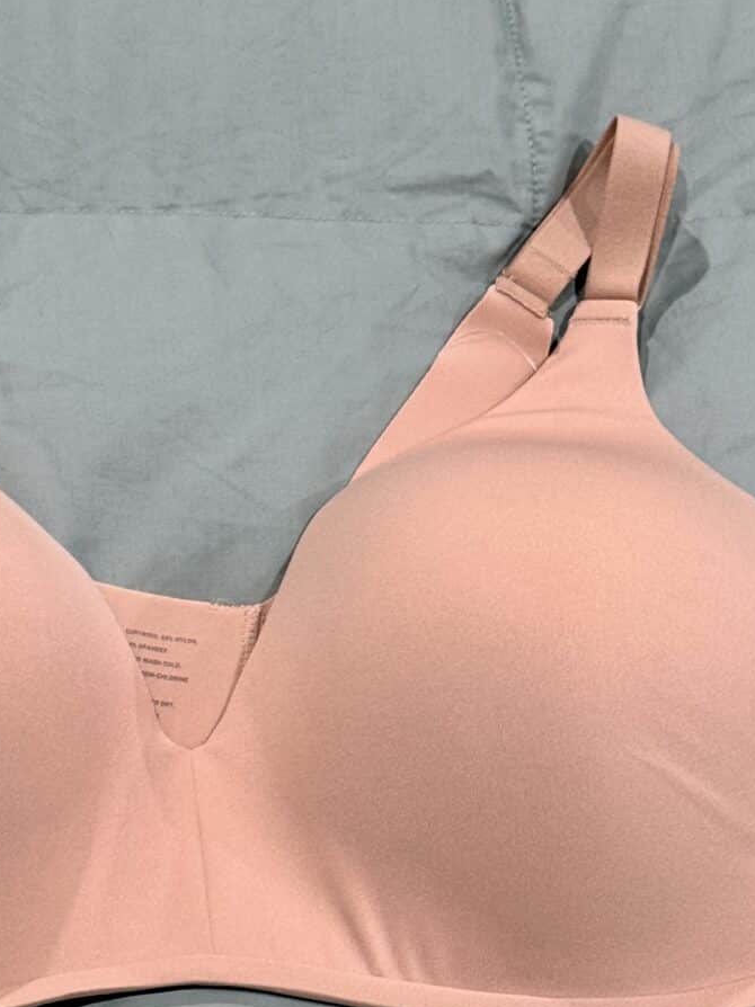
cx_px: 109
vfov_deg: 17.9
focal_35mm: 110
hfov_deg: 13.4
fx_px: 3200
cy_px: 625
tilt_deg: -48.4
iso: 160
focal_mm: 6.76
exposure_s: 1/60
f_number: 1.78
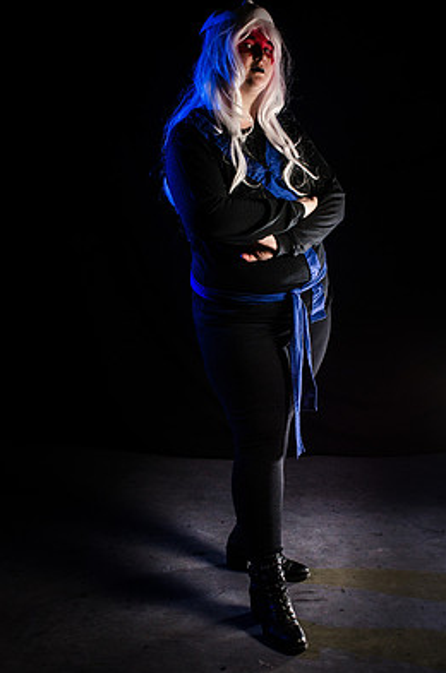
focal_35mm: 55
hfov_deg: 24.5
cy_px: 339
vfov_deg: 36.3
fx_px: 1027
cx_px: 254
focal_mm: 32
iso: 400
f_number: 16
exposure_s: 1/180
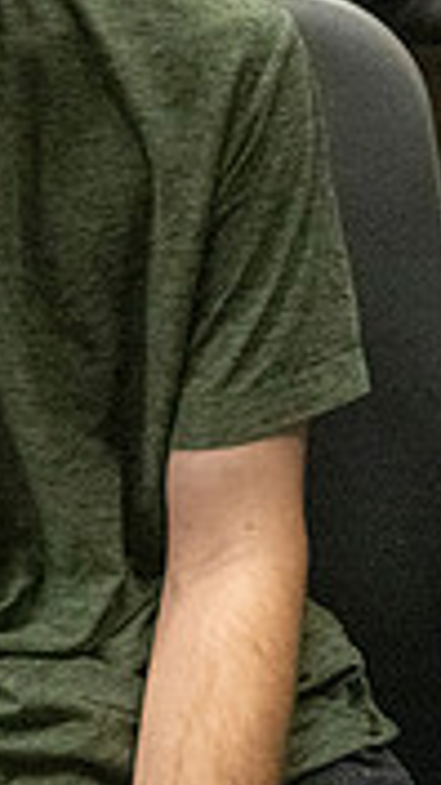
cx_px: 878
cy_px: -29
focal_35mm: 83
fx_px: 1725
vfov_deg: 24.3
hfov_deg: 12.8
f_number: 4
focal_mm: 24
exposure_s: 1/500
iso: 12800
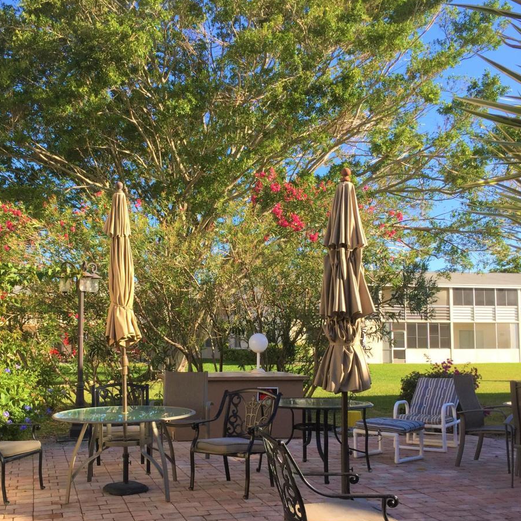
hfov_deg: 42.6
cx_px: 205
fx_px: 664
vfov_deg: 42.8
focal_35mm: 39
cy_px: 294
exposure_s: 1/760
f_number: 2.2
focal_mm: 4.15
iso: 32
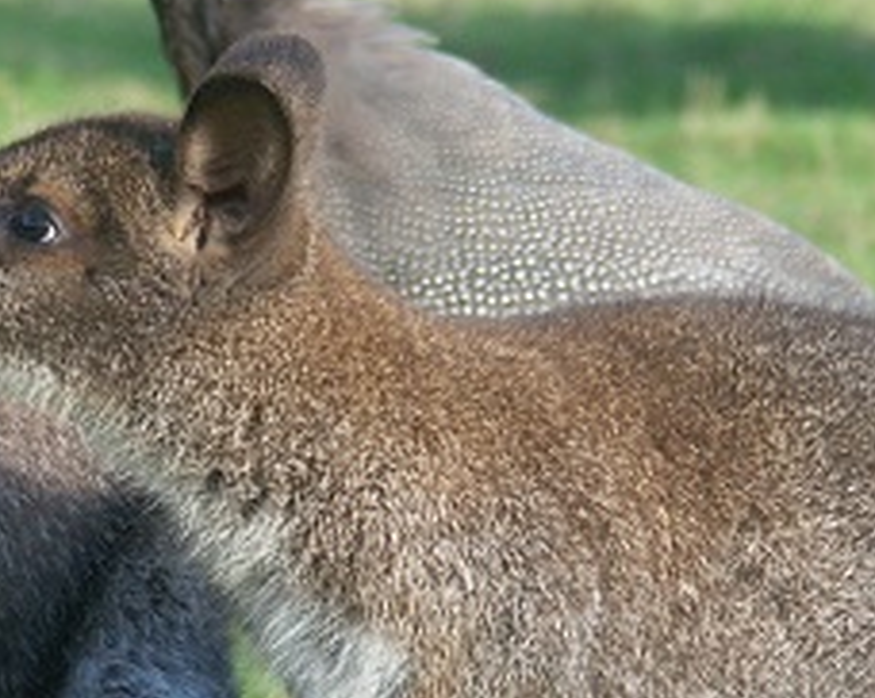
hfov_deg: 3.4
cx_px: 196
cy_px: 591
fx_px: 14697
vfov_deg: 2.7
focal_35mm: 568
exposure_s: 1/200
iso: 100
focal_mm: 50.28
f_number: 3.5
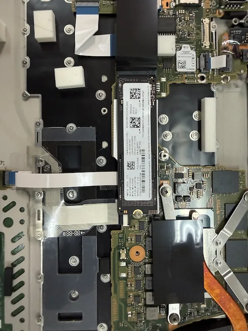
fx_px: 229
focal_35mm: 24
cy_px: 166
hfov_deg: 56.8
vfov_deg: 71.6
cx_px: 124
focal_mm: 2.22
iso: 320
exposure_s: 1/100
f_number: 2.2
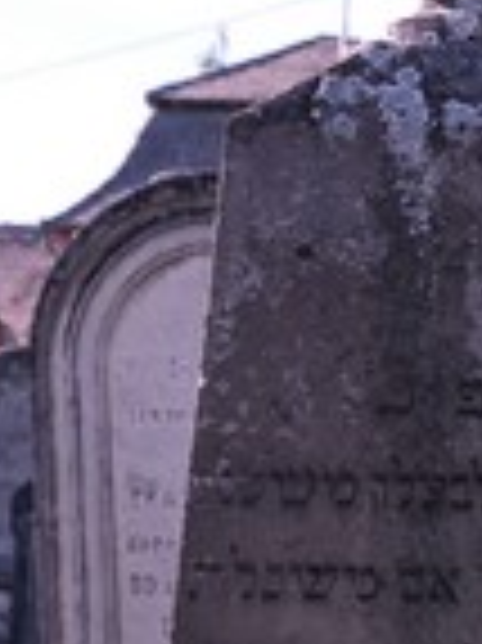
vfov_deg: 14.2
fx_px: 2473
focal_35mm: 133
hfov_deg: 11.1
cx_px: 410
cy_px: 842
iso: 800
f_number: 5.6
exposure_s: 1/1000
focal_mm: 22.3
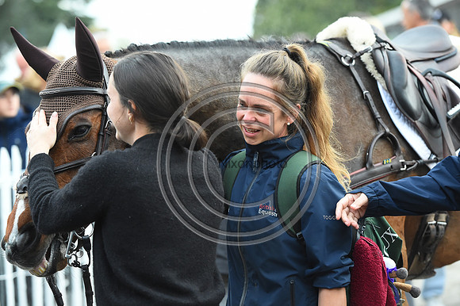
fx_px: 1788
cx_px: 230
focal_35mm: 140
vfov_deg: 9.8
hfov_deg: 14.7
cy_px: 153
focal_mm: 140
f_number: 4.5
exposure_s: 1/1000
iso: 3200
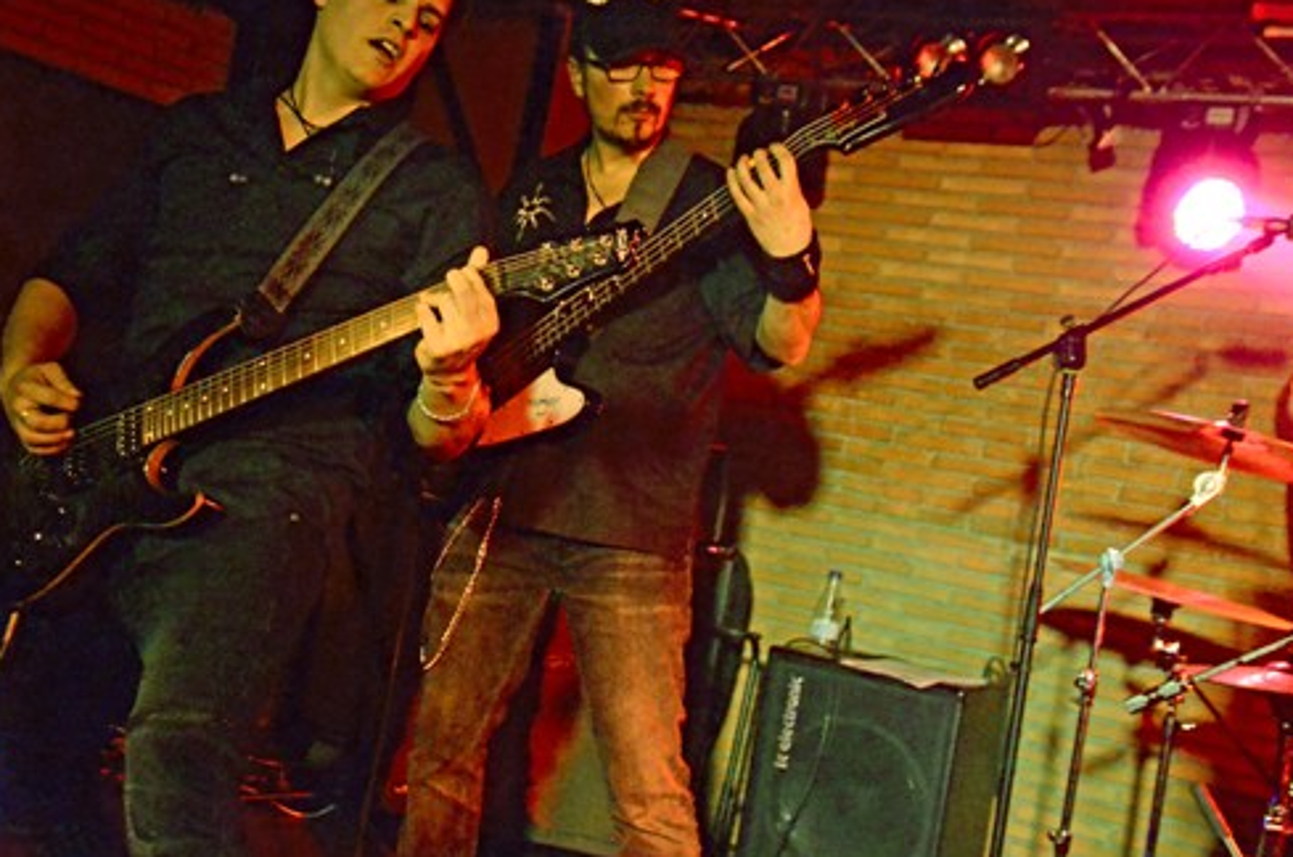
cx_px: 524
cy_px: 368
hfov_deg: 38.8
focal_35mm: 51
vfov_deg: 26.3
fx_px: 1828
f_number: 2.8
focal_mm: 26
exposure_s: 1/100
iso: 6400
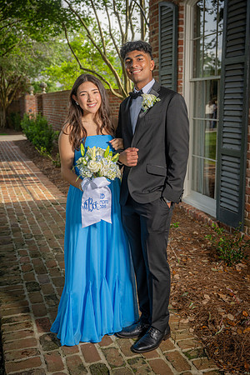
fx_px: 427
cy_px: 188
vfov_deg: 47.4
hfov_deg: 32.6
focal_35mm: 41
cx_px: 125
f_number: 5
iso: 100
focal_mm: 41
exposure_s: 1/160
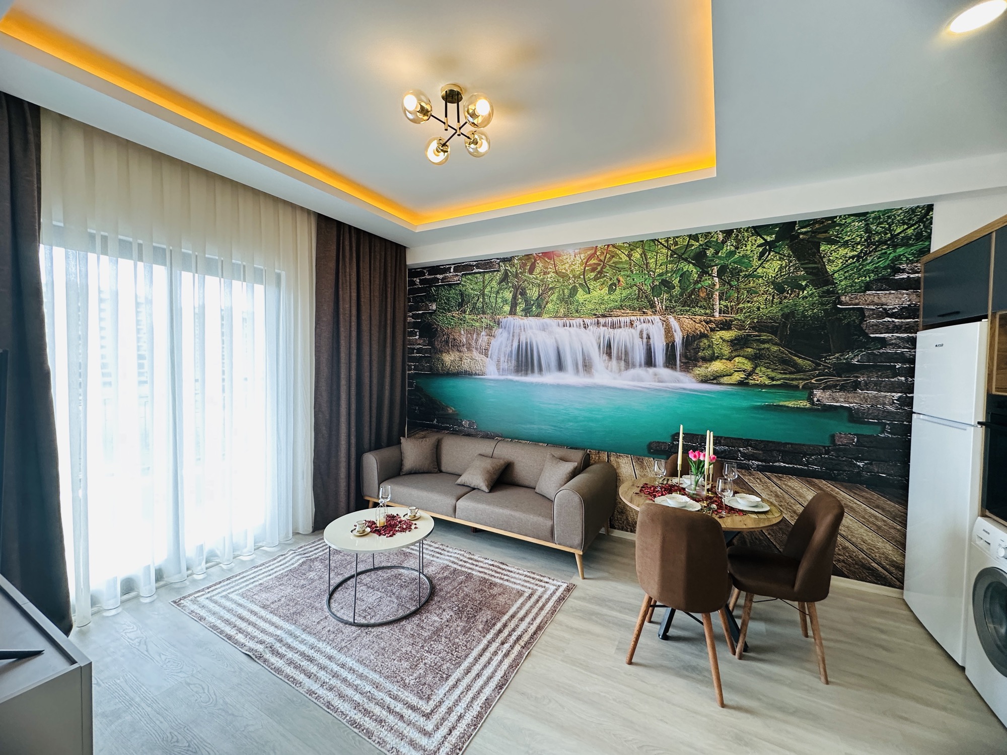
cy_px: 378
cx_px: 504
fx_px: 407
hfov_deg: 102.1
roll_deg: -0.3
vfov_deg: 85.7
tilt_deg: -2.1
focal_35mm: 14
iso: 200
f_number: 2.2
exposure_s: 1/100
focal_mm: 2.22
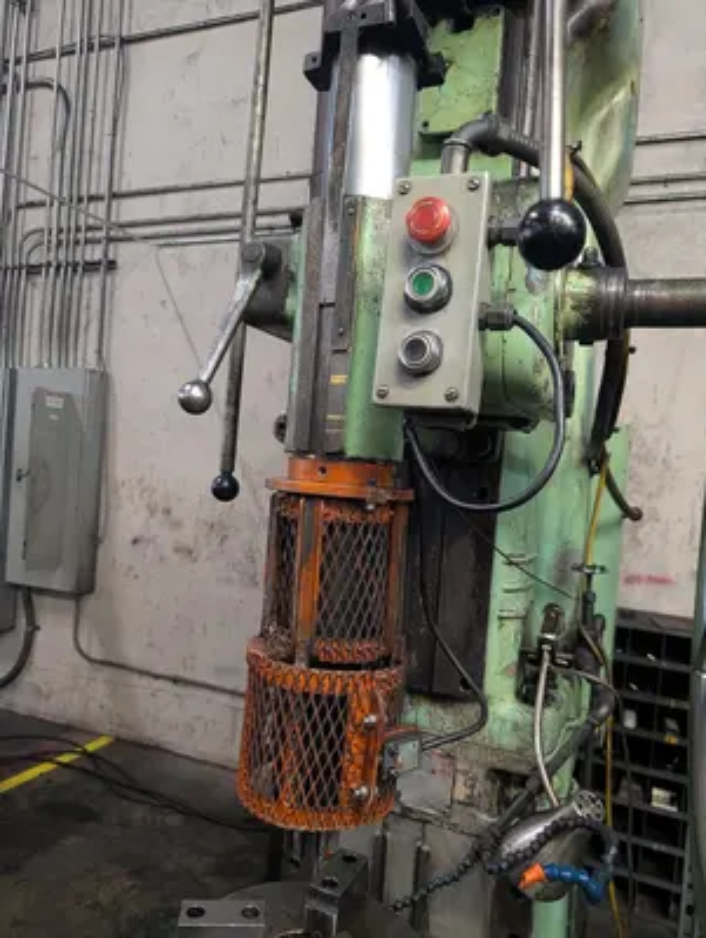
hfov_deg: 56.9
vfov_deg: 71.5
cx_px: 353
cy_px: 469
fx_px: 651
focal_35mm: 24
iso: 1355
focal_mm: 6.9
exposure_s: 1/120
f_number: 1.68
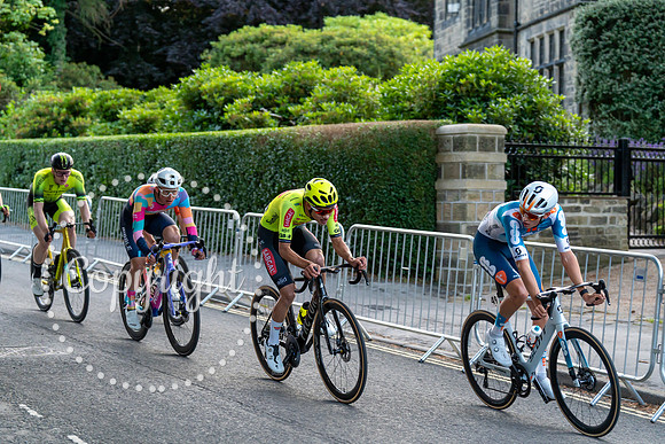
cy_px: 222
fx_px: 1293
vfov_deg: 19.5
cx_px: 332
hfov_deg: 28.8
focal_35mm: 70
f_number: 3.2
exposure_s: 1/1000
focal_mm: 70
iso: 1000
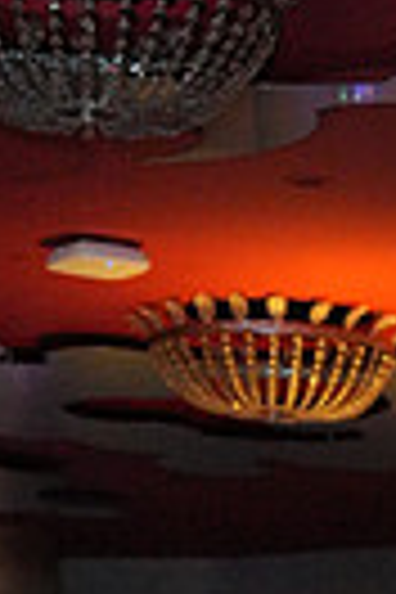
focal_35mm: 206
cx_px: 533
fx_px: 3399
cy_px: 1184
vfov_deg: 9.4
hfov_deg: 6.6
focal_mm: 47
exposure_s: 1/200
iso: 4000
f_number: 4
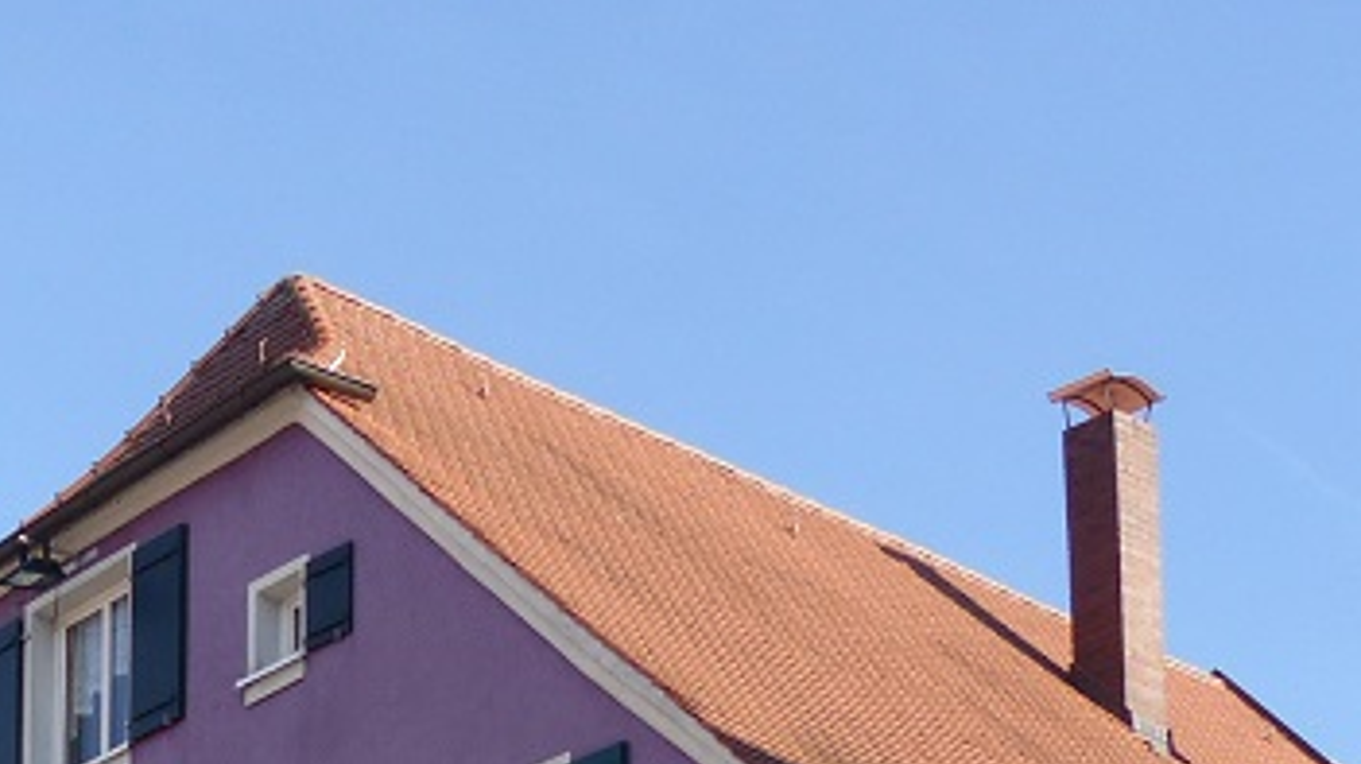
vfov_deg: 10.7
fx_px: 3787
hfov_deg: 20.0
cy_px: 1454
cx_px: 120
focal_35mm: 105
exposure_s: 1/500
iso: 100
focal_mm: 5.9
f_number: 4
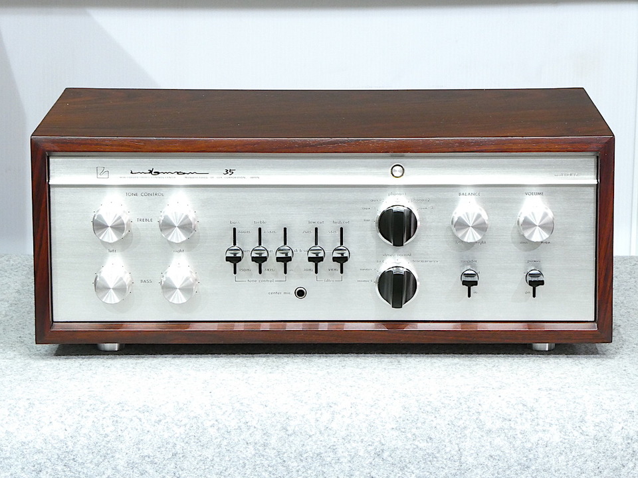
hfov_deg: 14.6
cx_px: 319
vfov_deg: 11.0
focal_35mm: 135
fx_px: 2488
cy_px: 239
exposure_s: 1/3.2
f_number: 7.1
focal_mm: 24.2
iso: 400
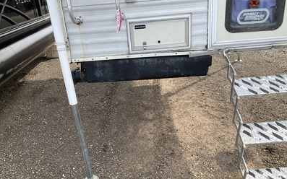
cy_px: 84
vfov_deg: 40.6
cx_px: 144
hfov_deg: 61.2
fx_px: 242
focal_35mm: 31
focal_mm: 3
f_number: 1.8
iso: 25
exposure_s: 1/556
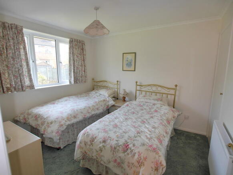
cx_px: 116
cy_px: 88
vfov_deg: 71.6
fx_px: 121
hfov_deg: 87.7
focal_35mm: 18
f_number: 4
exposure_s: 1/60
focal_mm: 9
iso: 160
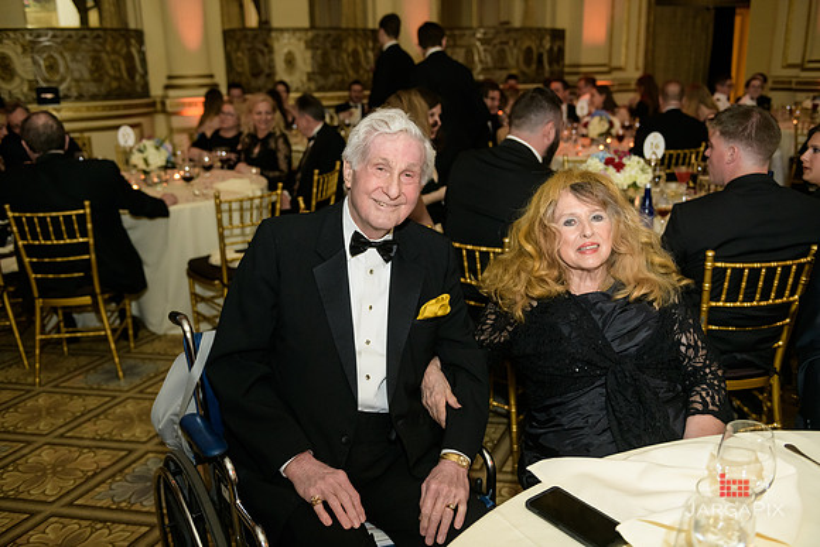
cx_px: 410
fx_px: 729
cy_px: 274
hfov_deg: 58.7
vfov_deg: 41.1
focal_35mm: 32
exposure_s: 1/100
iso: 1600
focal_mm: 32
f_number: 3.2
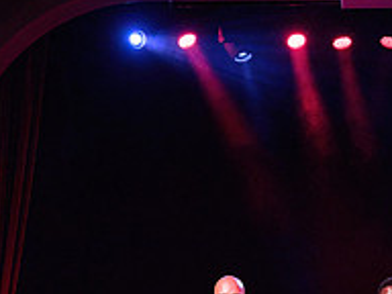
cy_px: 306
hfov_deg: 8.5
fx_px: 2616
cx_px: 389
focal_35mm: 231
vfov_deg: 6.4
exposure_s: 1/250
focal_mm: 70
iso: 1600
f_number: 2.8
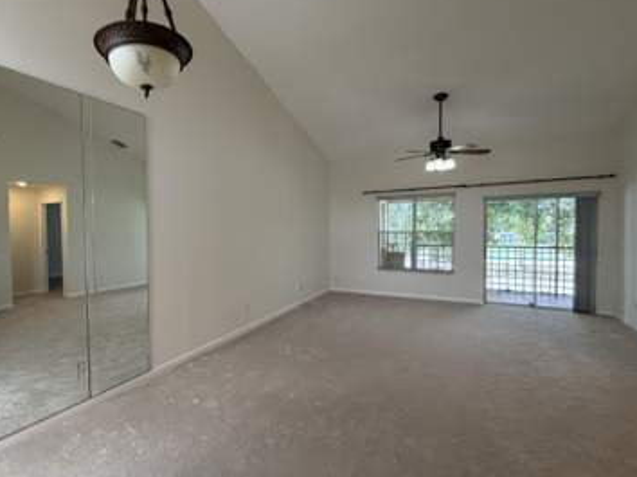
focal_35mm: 19
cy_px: 238
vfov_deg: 68.6
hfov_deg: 83.5
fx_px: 349
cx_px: 250
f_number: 2.2
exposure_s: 1/120
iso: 250
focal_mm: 2.22
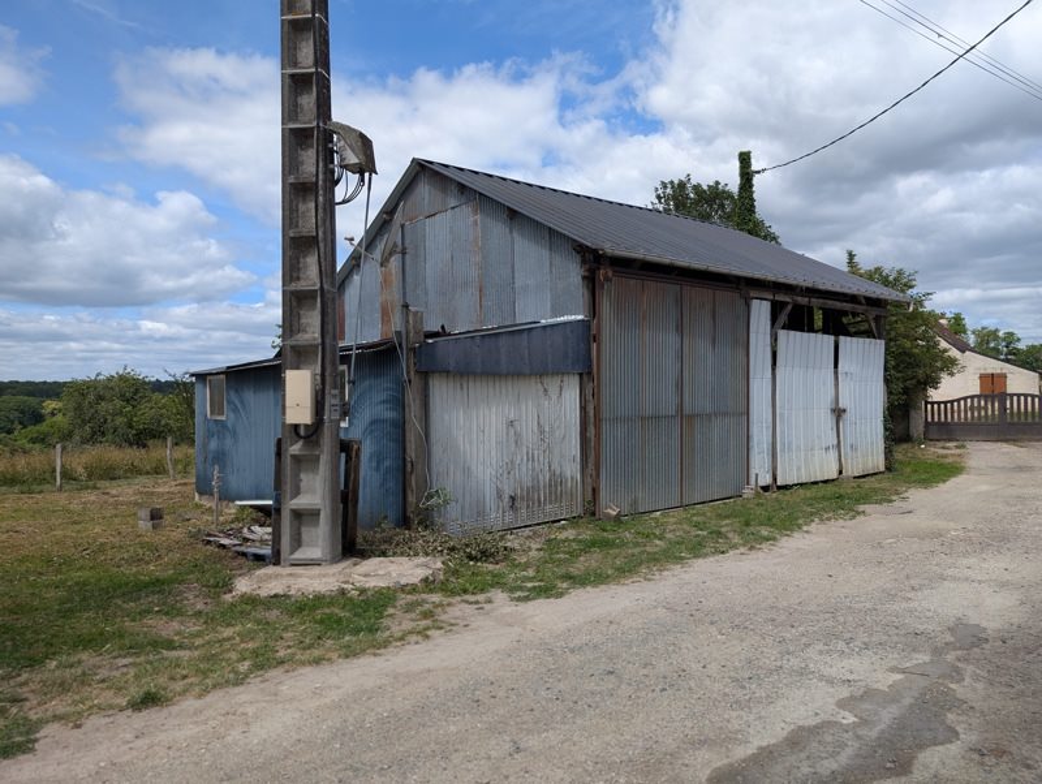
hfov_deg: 71.5
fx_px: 723
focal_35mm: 24
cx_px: 521
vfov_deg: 56.9
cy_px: 392
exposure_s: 1/1143
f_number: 1.68
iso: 21
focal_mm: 6.9
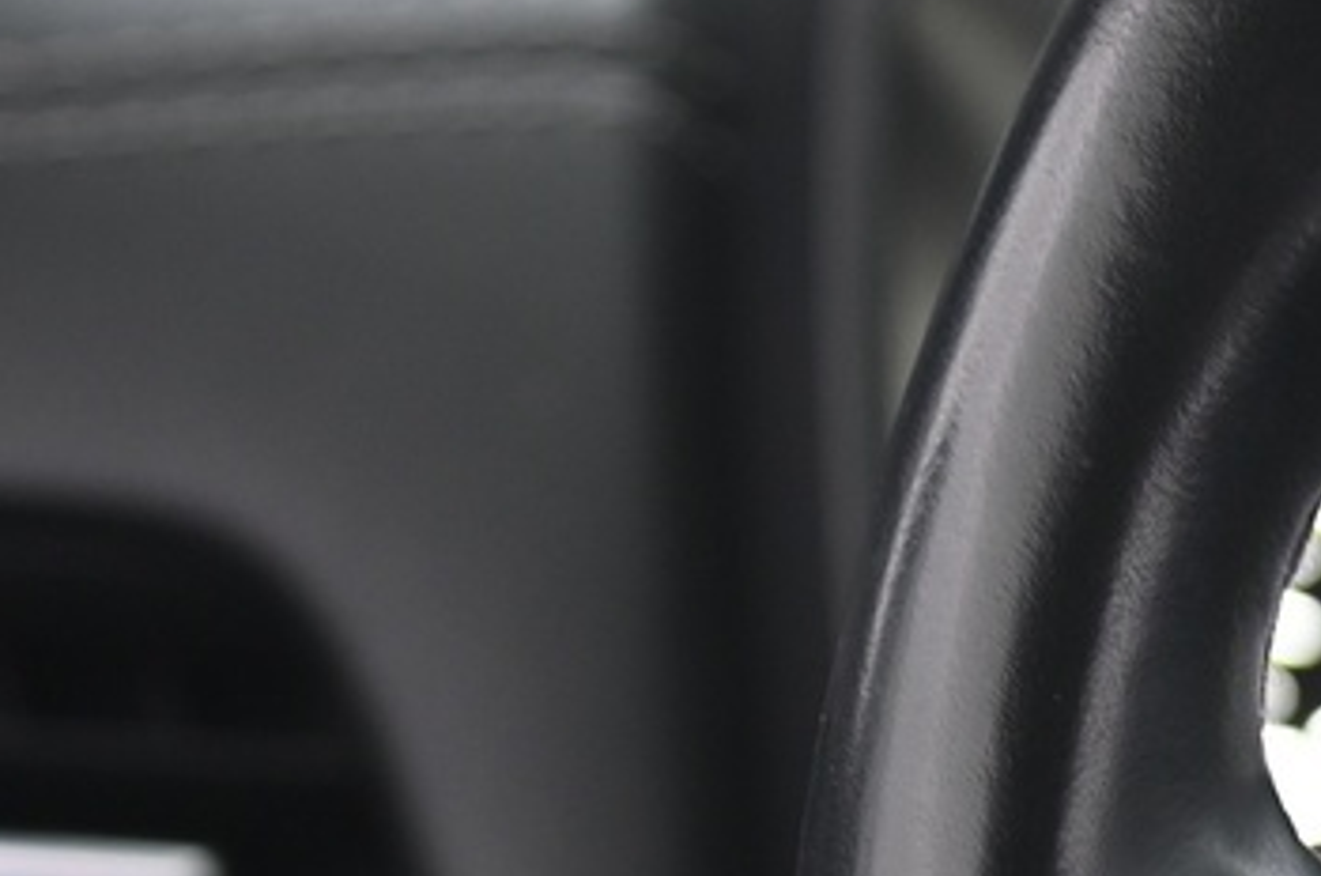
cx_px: 857
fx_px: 11061
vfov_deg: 4.5
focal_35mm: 302
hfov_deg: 6.8
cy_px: 1374
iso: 1000
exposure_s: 1/8
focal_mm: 65
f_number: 4
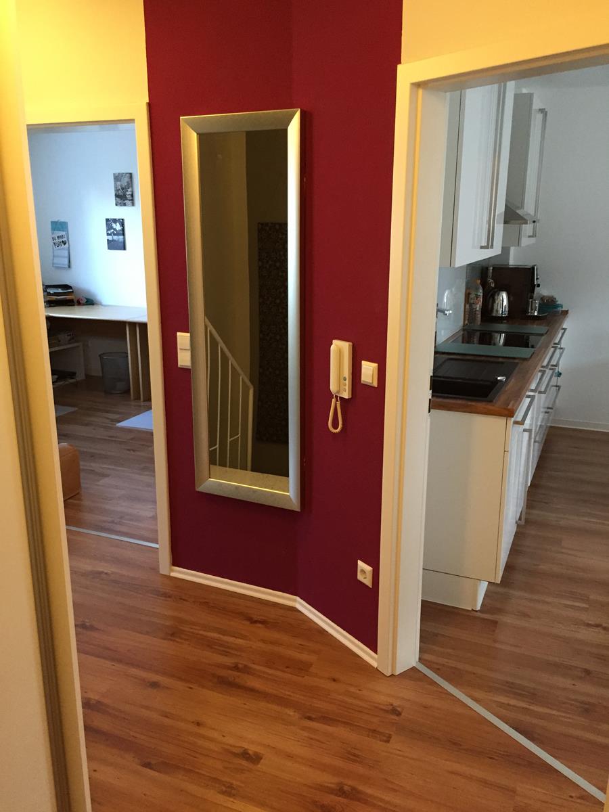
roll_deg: -1.0
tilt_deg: -14.7
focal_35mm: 29
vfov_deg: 61.7
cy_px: 406
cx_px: 304
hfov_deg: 48.2
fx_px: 680
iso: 200
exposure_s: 1/30
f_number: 2.2
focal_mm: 4.15
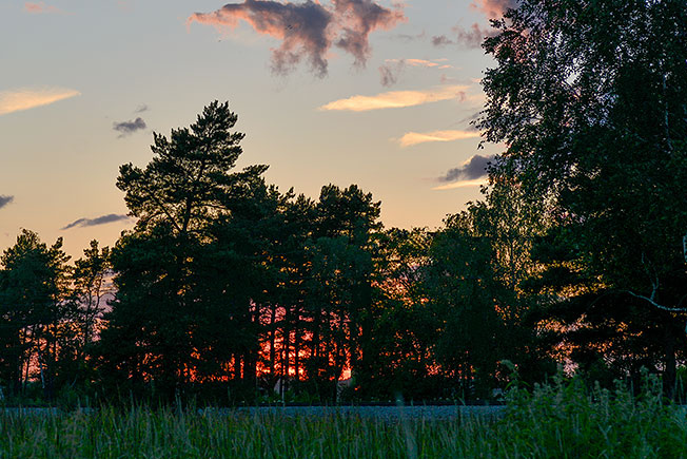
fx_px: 1966
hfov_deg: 19.8
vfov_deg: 13.2
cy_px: 93
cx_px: 287
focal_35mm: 103
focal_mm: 56
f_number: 4.5
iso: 110
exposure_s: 1/250
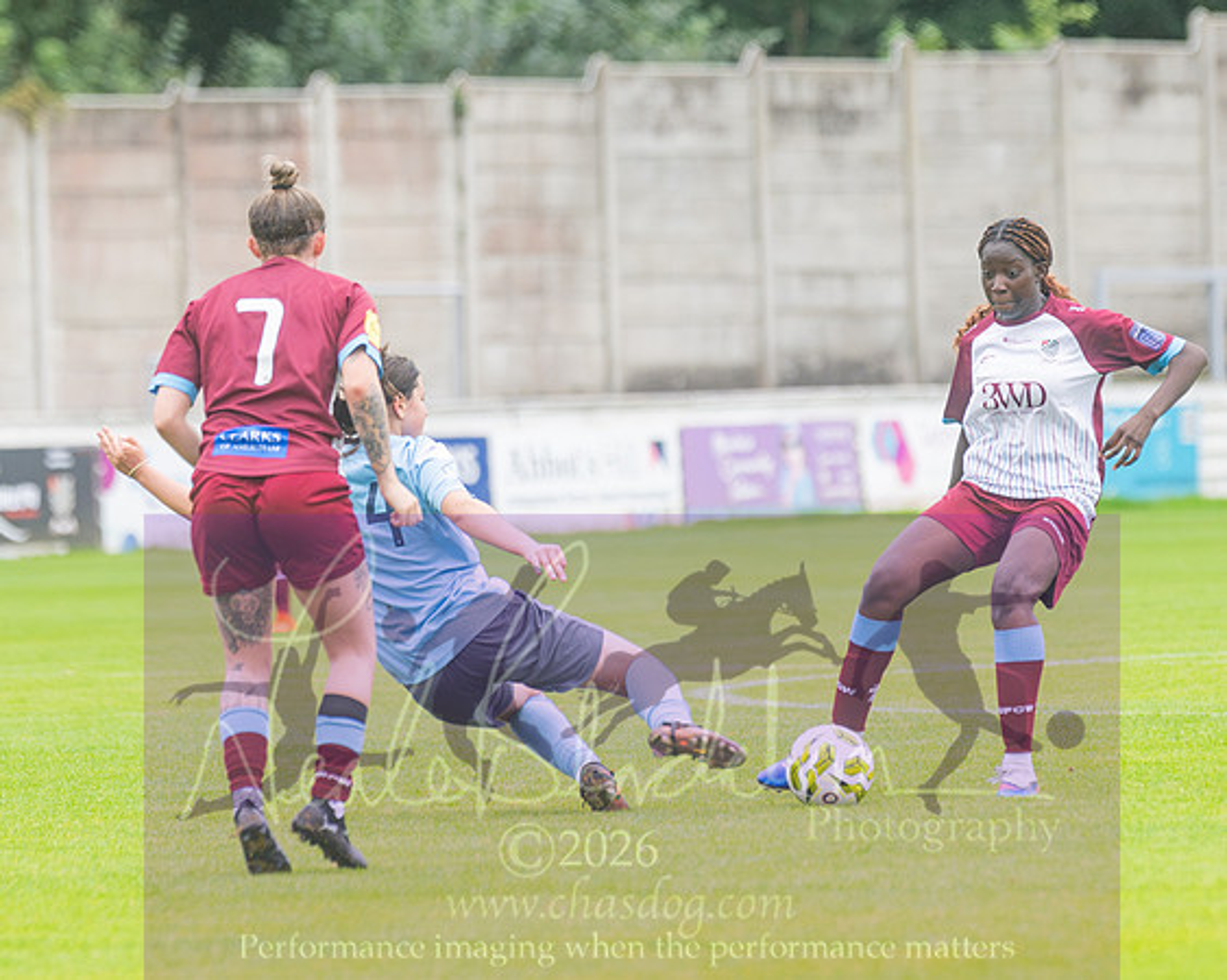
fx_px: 17356
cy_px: 391
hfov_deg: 4.0
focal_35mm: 478
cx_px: 631
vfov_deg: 3.2
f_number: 2.8
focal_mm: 220
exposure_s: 1/1600
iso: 900
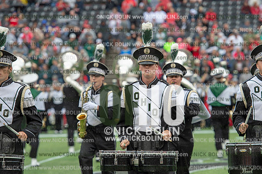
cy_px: 113
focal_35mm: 211
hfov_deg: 9.8
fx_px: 1535
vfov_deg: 6.5
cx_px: 142
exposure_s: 1/500
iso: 400
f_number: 4
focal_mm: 160
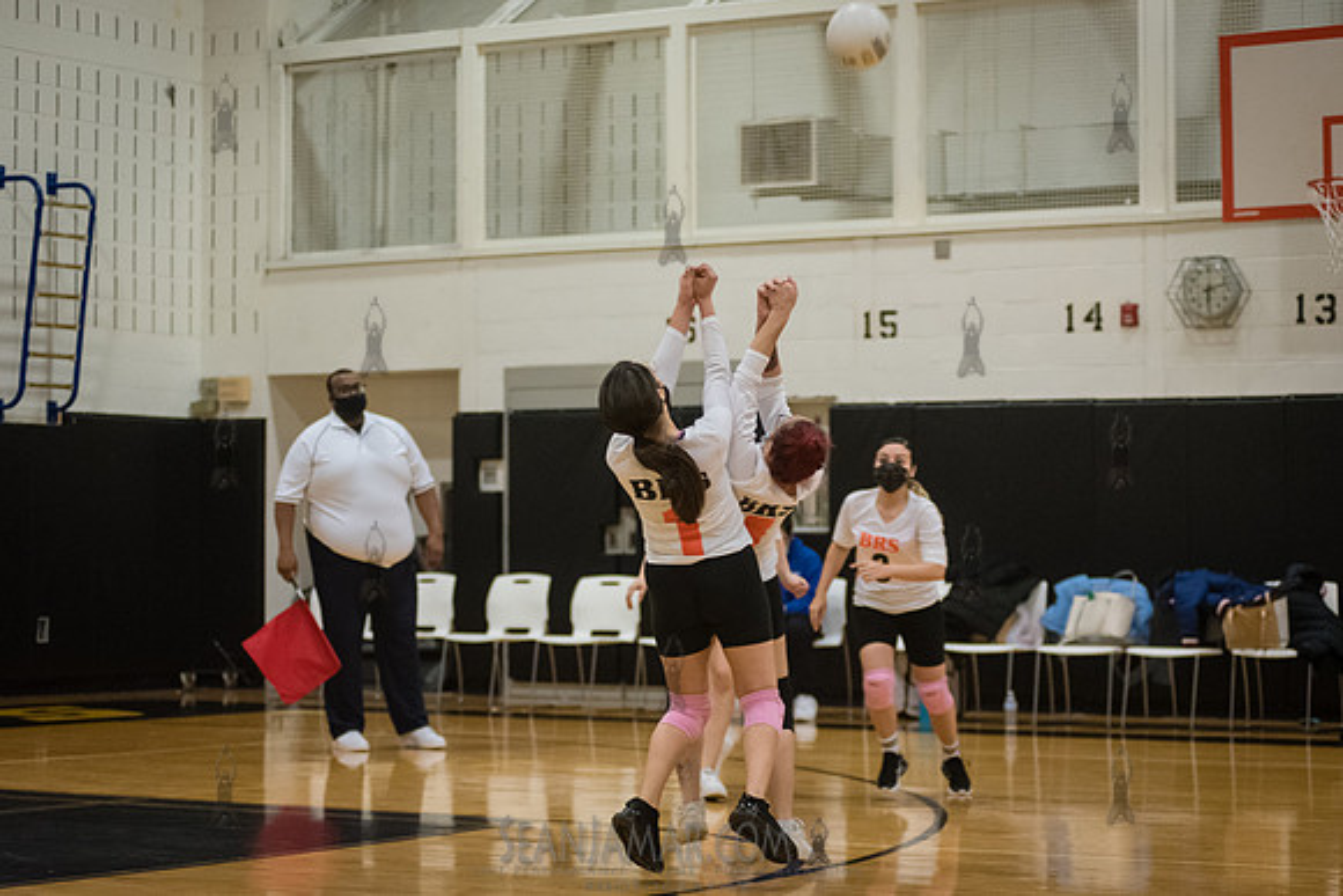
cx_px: 672
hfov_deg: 24.2
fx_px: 3137
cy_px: 448
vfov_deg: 16.3
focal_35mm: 84
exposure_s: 1/400
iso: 5000
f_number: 3.2
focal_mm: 80
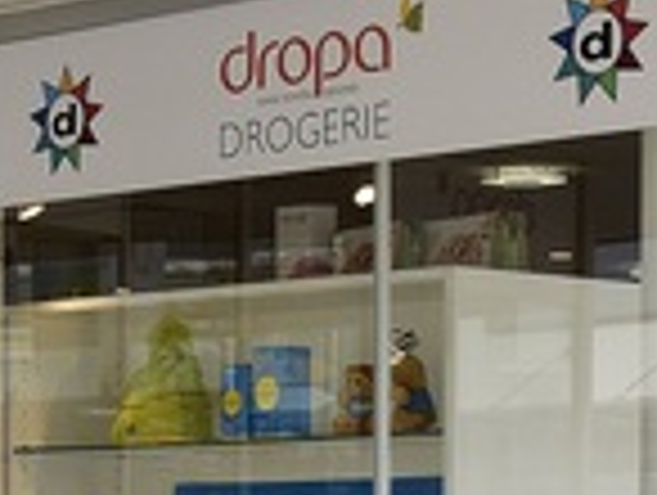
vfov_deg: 7.5
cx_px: -148
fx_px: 3745
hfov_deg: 9.9
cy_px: 632
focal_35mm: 197
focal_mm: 30
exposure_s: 1/500
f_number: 6.3
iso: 400
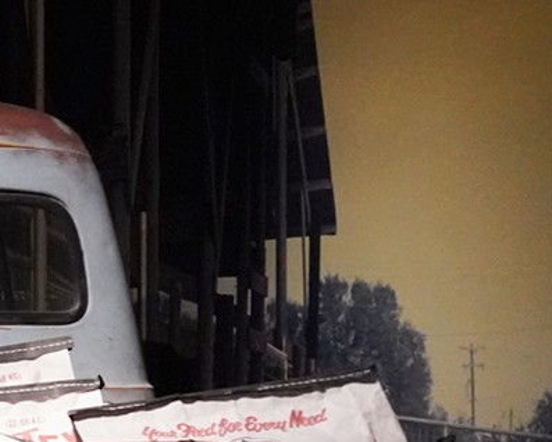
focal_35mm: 175
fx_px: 2860
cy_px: 349
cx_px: -812
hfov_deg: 9.6
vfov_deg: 8.8
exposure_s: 1/100
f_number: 5
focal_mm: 37
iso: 6400
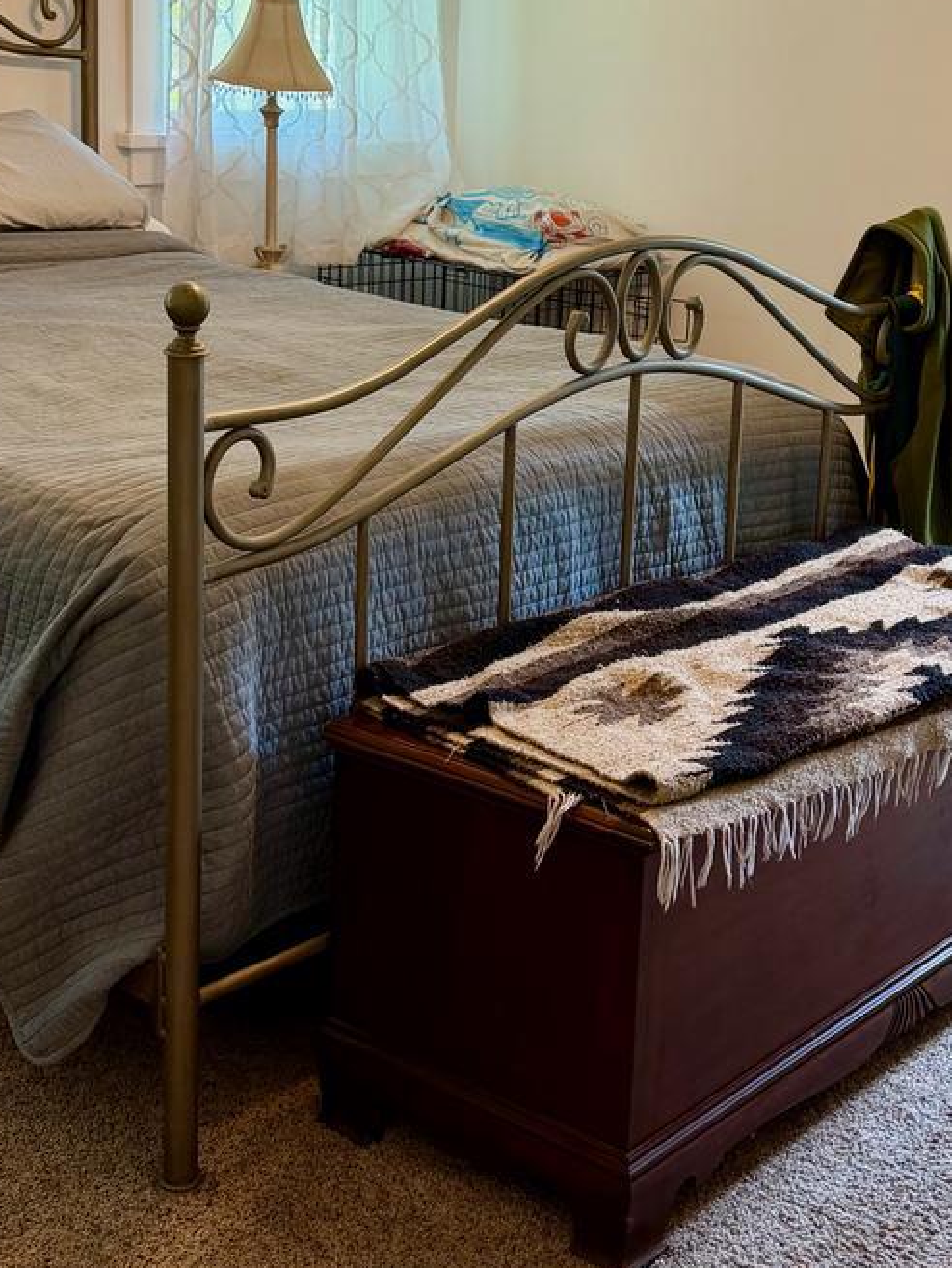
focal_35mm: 56
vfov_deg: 34.1
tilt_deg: -12.8
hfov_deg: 25.9
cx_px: 649
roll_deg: -2.9
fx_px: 2052
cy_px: 462
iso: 125
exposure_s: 1/60
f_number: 1.78
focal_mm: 6.76
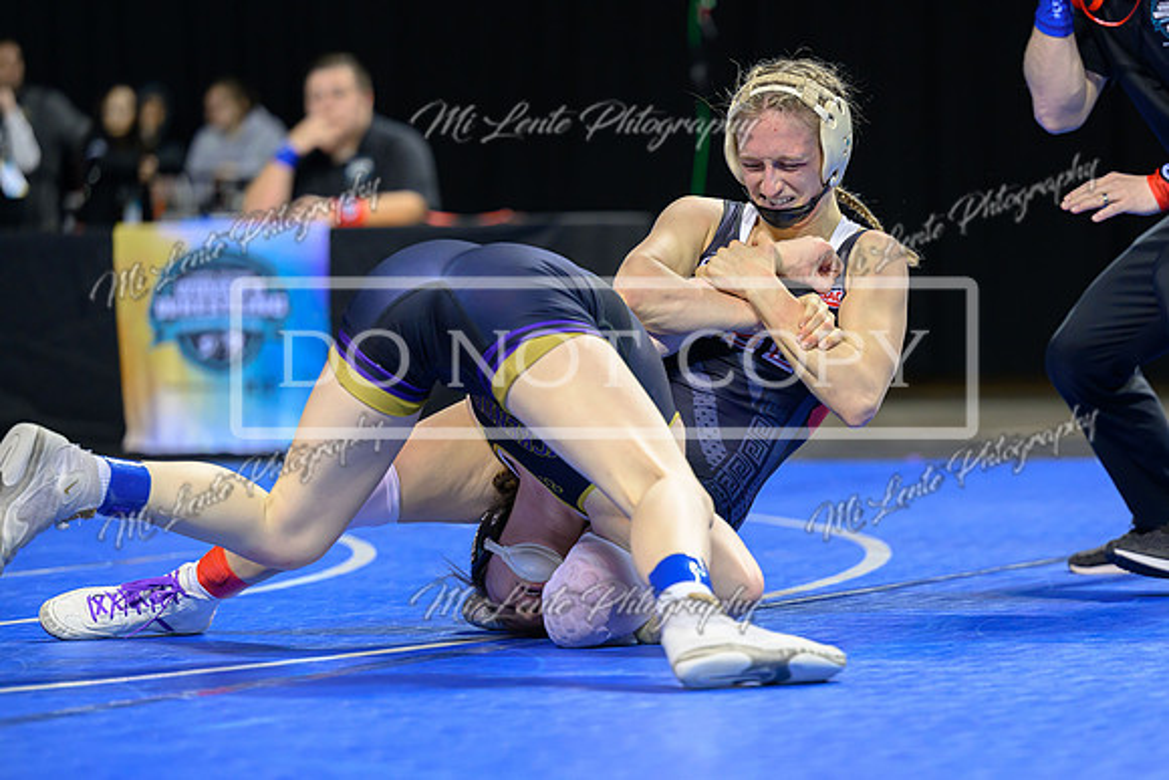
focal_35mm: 153
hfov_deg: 13.4
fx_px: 4963
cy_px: 420
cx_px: 681
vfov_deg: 9.0
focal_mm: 130
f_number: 2.8
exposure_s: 1/800
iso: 2500
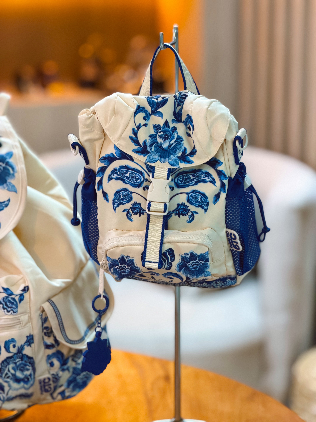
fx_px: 1217
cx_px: 158
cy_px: 211
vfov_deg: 19.6
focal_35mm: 100
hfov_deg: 14.8
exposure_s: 1/60
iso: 500
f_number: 2.8
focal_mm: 16.89
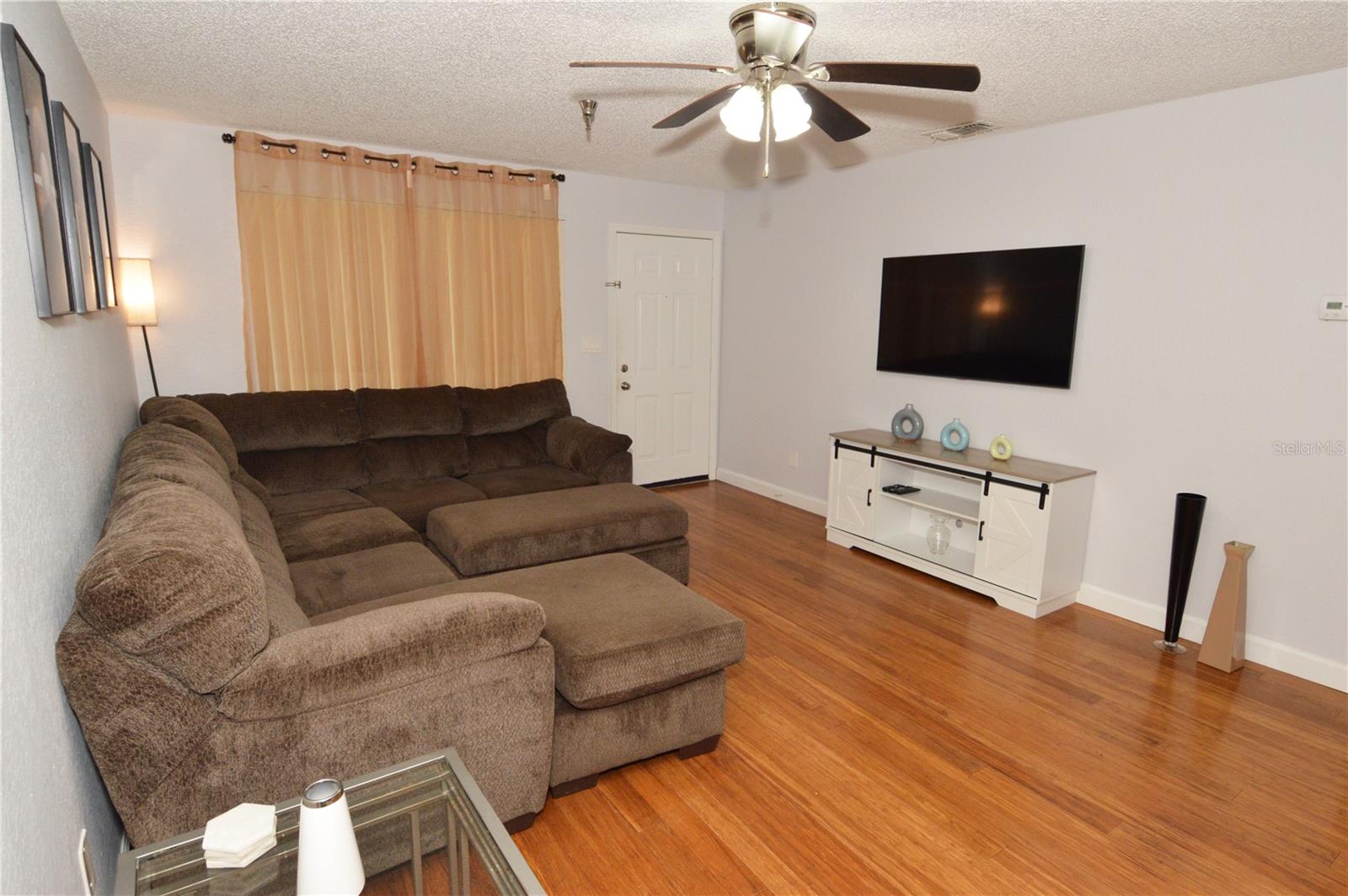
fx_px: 673
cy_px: 448
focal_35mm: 18
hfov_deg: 90.1
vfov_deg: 67.3
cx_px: 674
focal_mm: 12
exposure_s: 1/50
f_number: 9
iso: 800
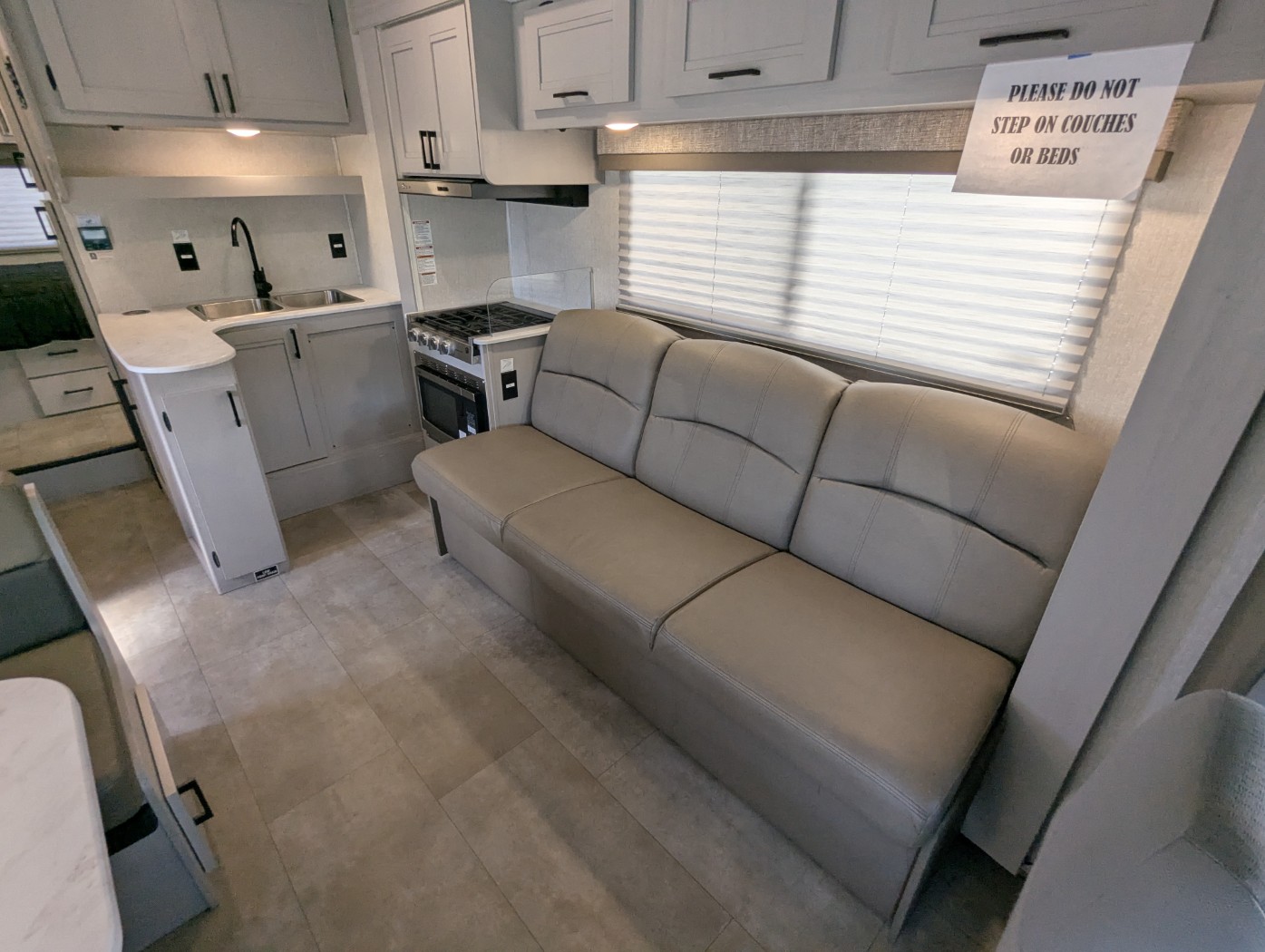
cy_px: 476
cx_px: 632
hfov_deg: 94.4
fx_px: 585
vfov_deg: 78.2
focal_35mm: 16
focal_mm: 2.35
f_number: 2.2
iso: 181
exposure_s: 1/160
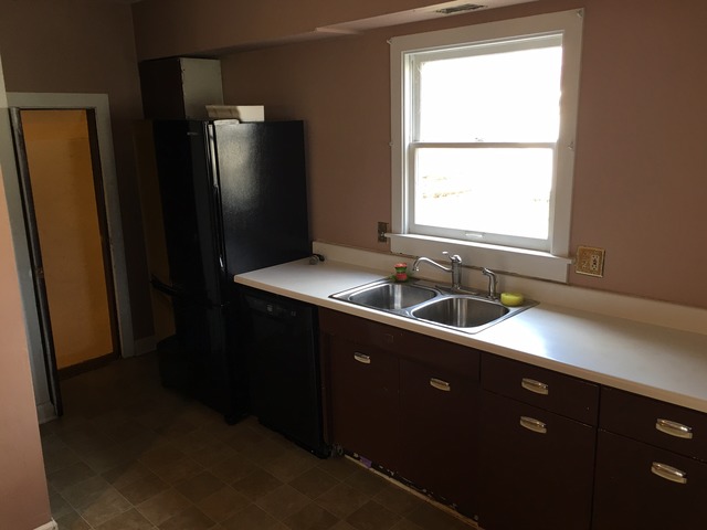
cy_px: 265
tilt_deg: -12.2
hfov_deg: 61.7
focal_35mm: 29
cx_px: 354
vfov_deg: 48.2
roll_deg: +2.3
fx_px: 592
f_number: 2.2
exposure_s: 1/15
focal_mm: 4.15
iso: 25
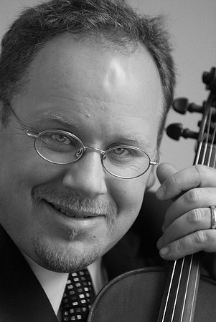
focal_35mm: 300
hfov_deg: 4.6
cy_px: 161
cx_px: 108
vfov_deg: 6.9
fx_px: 2694
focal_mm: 200
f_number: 2.8
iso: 320
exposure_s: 1/80
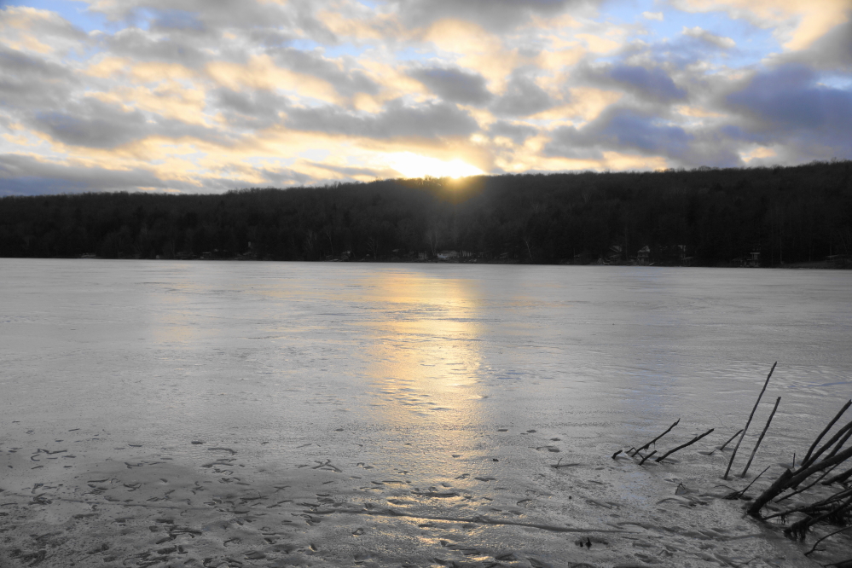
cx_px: 426
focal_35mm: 36
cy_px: 284
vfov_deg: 36.9
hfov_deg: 53.1
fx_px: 852
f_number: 6.3
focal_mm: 24
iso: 100
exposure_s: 1/160
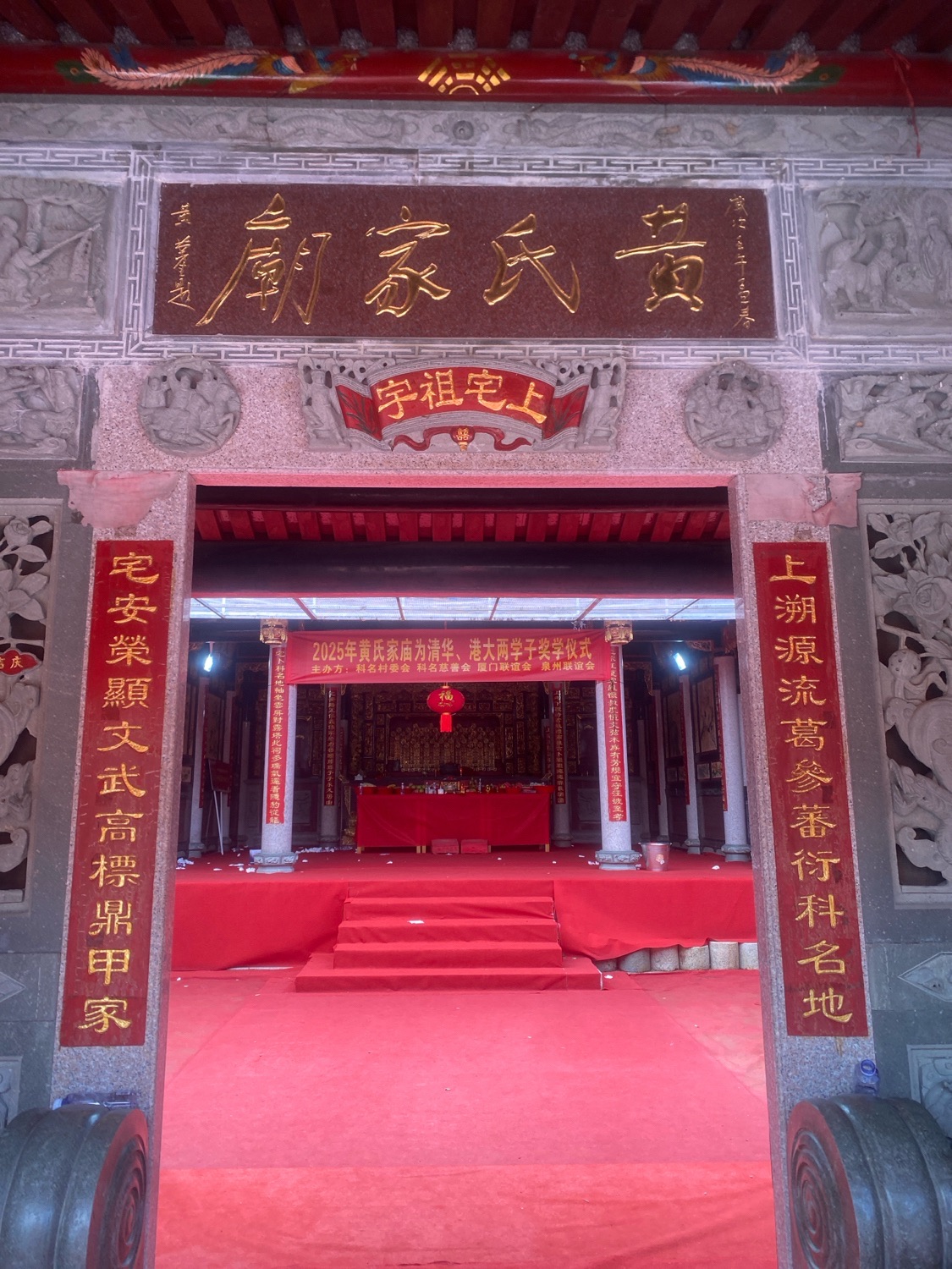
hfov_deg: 53.1
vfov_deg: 67.3
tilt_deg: +13.2
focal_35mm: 26
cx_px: 476
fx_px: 953
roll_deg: +0.2
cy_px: 634
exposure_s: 1/122
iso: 40
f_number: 1.8
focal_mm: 4.25
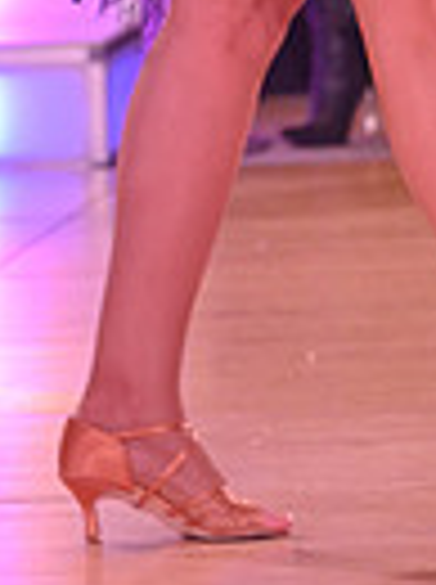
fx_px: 10497
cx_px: 542
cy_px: -544
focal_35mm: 623
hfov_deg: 2.4
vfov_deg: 3.2
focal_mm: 145
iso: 2000
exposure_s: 1/400
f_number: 5
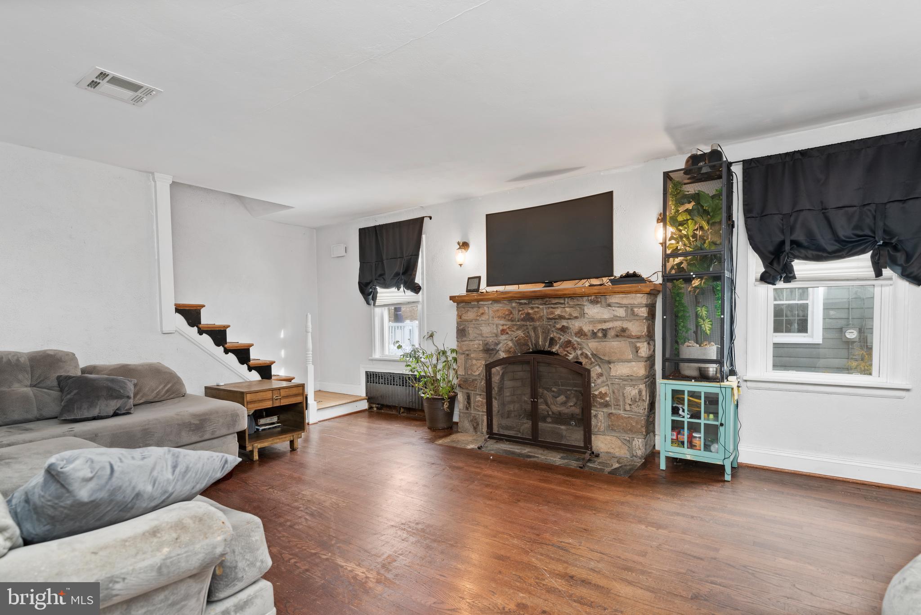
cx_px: 460
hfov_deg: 93.3
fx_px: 435
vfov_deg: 70.5
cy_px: 308
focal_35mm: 17
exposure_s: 1/2
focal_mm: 17
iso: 400
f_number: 6.3
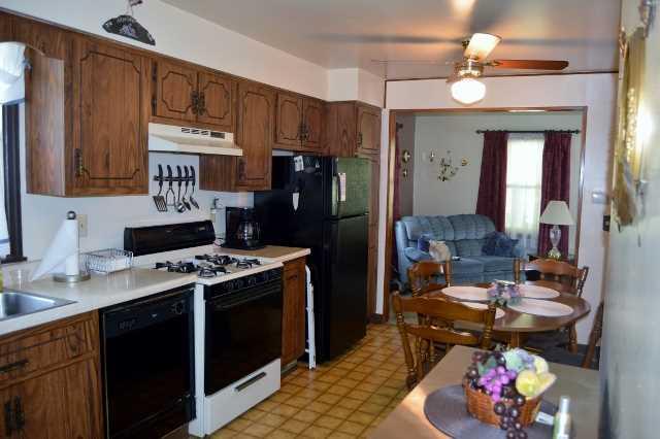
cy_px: 220
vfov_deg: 47.9
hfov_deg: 67.4
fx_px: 495
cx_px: 330
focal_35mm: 27
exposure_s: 1/60
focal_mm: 18
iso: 560
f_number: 3.5
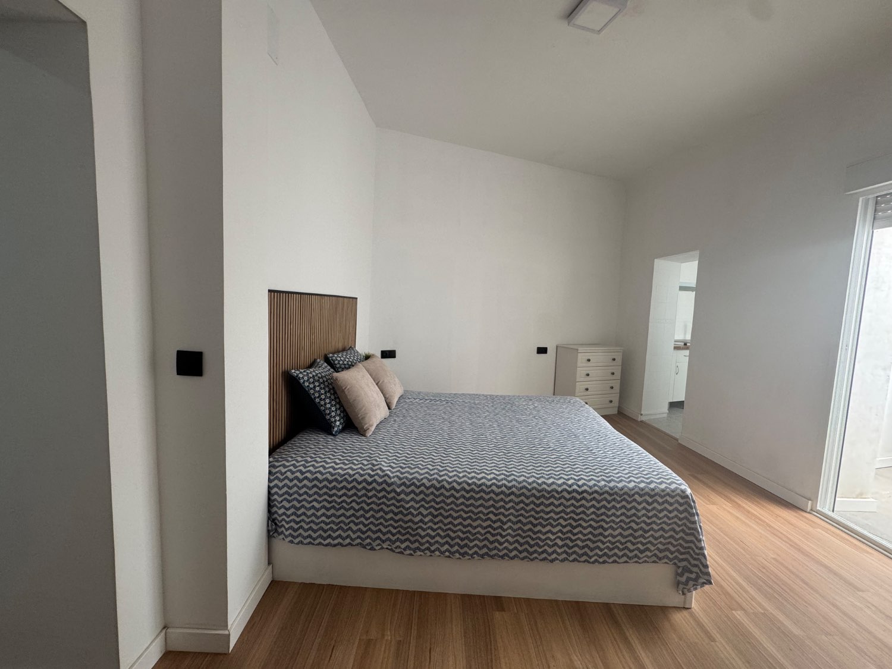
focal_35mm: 14
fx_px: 361
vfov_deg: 85.7
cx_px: 446
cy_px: 334
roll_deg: -1.8
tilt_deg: -3.6
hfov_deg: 102.1
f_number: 2.2
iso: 160
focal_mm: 2.22
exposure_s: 1/99
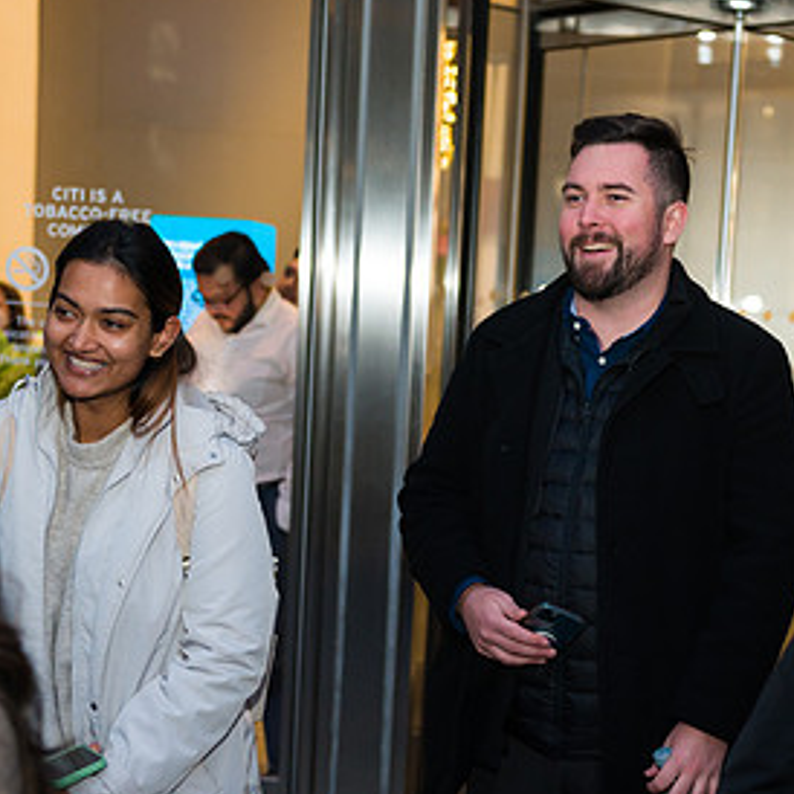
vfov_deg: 21.3
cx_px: 577
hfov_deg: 21.2
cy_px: 539
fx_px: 2102
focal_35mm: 81
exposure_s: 1/200
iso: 1600
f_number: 4
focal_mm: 45
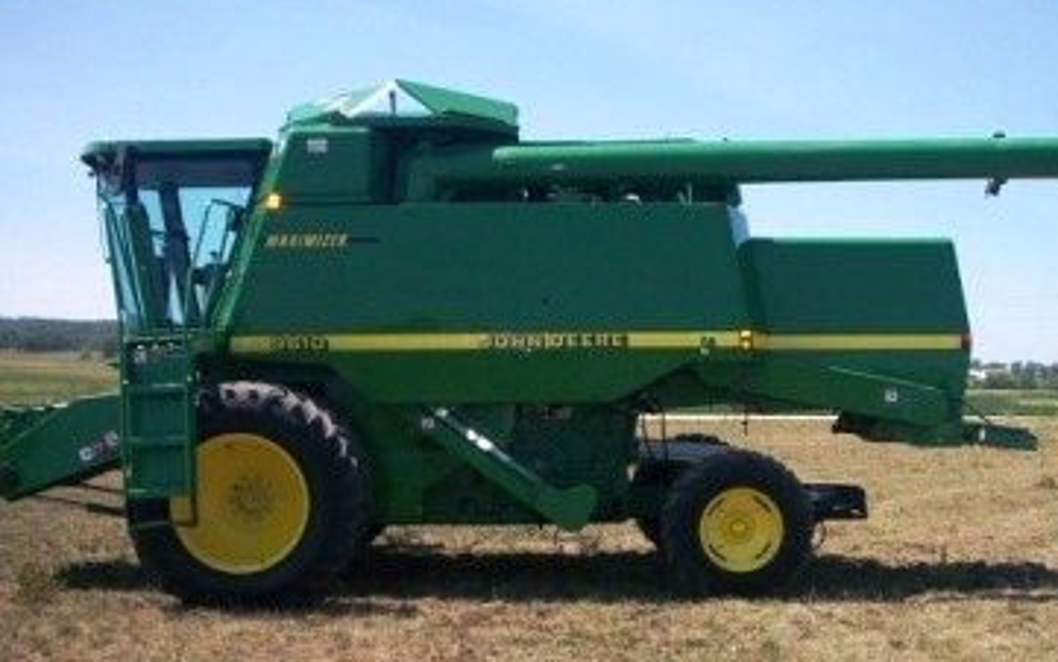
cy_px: 407
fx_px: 1442
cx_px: 563
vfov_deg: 25.8
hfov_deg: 40.3
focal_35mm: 50
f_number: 3.9
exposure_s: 1/500
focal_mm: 6.3
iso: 80
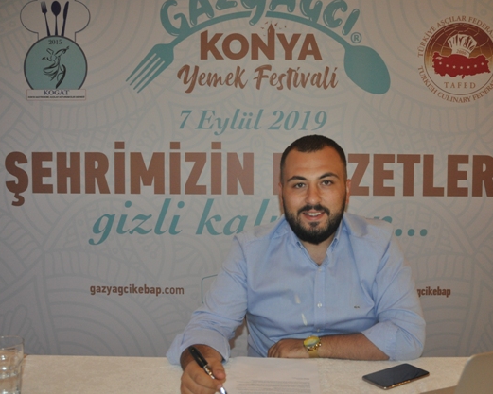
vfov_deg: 39.2
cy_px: 200
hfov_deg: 47.9
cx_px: 260
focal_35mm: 38
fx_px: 555
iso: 800
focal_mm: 22
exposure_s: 1/60
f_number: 3.5
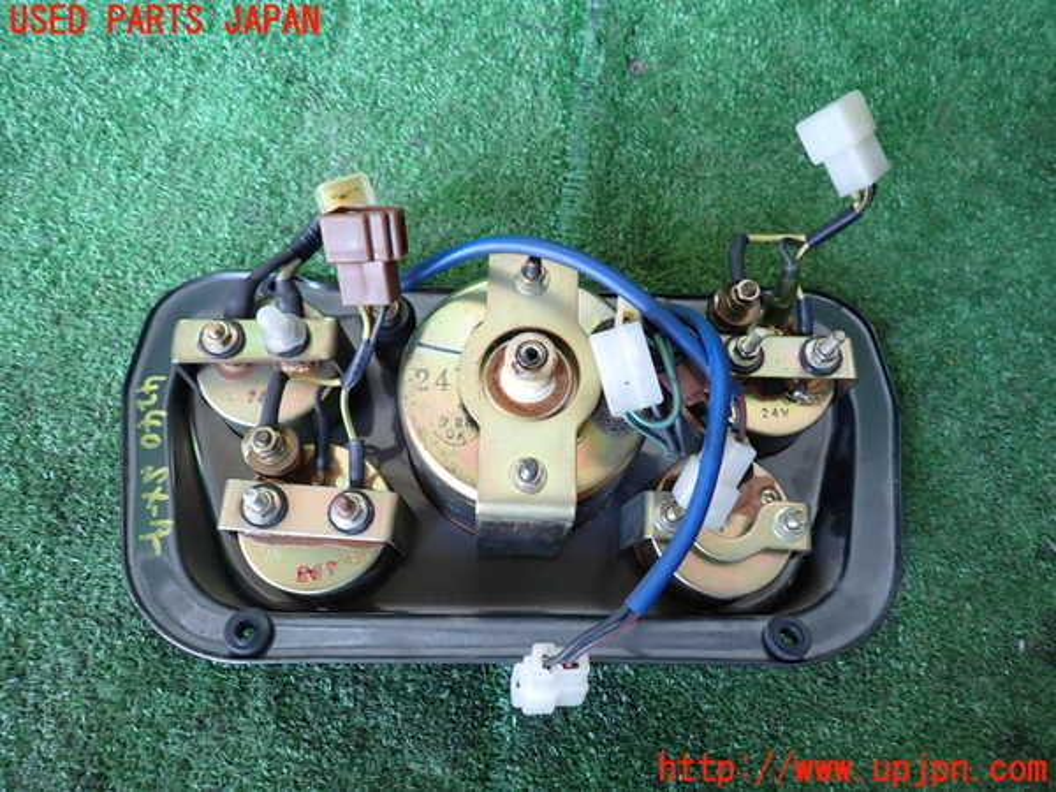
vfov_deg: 54.9
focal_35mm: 25
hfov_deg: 69.4
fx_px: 763
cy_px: 396
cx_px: 528
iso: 200
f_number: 2
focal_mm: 4.5
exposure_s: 1/50
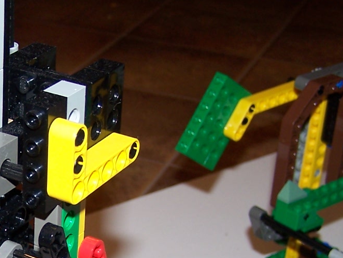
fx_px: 942
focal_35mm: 95
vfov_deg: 15.3
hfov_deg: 19.9
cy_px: 266
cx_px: -18
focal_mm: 6.3
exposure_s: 1/60
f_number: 2.8
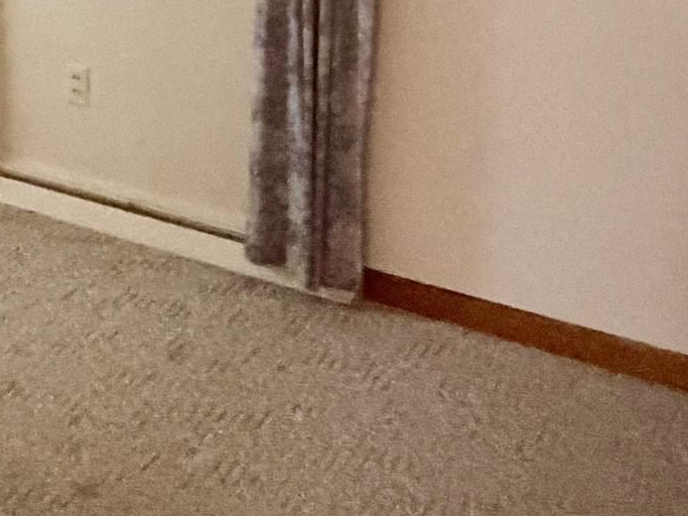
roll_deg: +2.1
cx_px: -71
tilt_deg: -10.8
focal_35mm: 63
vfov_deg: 21.7
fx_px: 1252
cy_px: -94
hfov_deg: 28.0
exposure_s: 1/30
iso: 1250
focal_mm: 2.22
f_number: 2.2
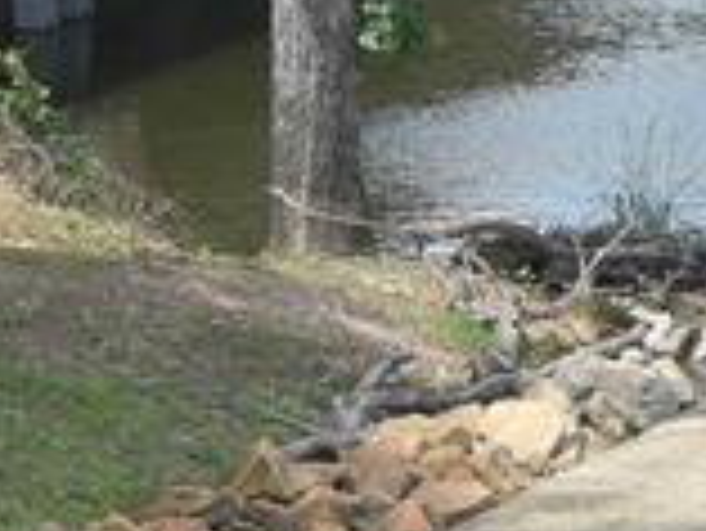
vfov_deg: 9.9
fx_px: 3062
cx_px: 1506
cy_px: 112
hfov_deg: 11.5
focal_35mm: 150
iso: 220
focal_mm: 16
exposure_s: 1/500
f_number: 8
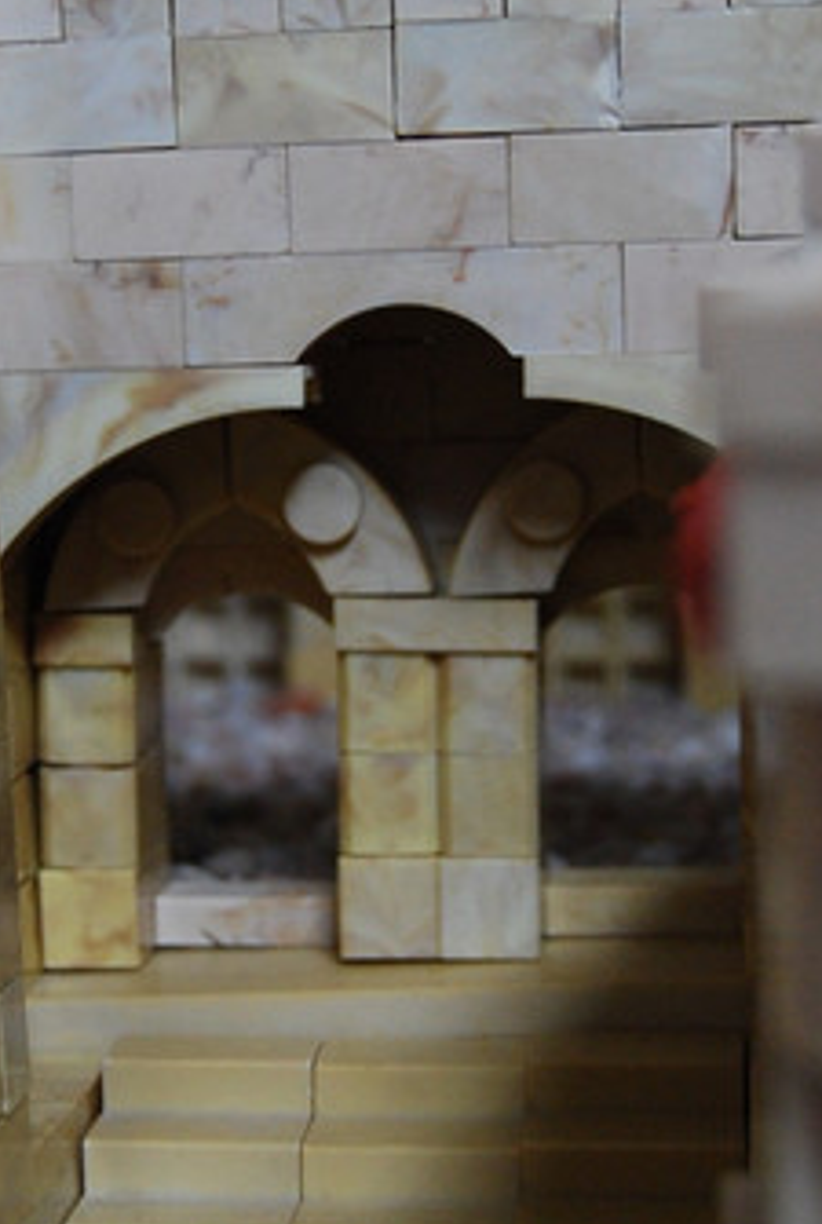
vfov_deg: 21.9
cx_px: 263
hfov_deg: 14.7
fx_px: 3169
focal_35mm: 93
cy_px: 603
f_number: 4.2
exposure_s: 1/30
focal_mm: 26
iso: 800
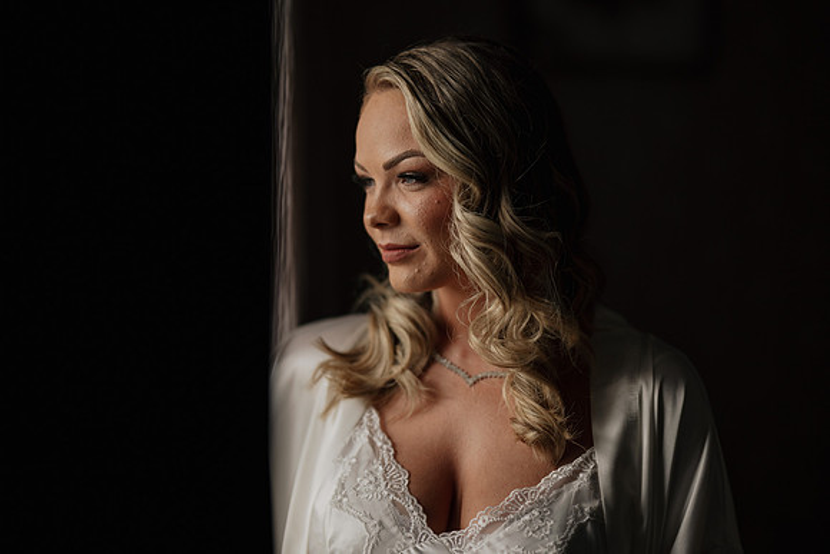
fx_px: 2122
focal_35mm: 92
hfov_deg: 22.1
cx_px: 441
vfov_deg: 14.9
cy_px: 265
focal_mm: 85
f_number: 1.2
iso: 200
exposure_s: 1/2500
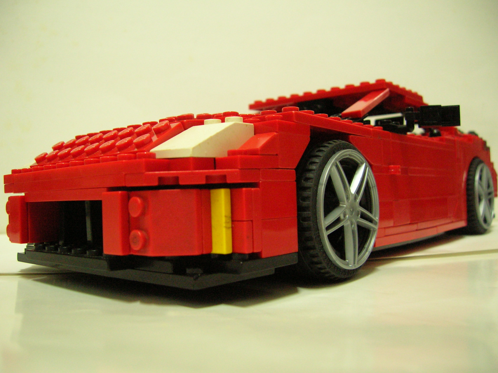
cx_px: 249
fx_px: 489
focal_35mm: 34
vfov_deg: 41.7
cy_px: 186
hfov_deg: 54.0
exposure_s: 1/4.5
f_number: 2.9
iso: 200
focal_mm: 5.7
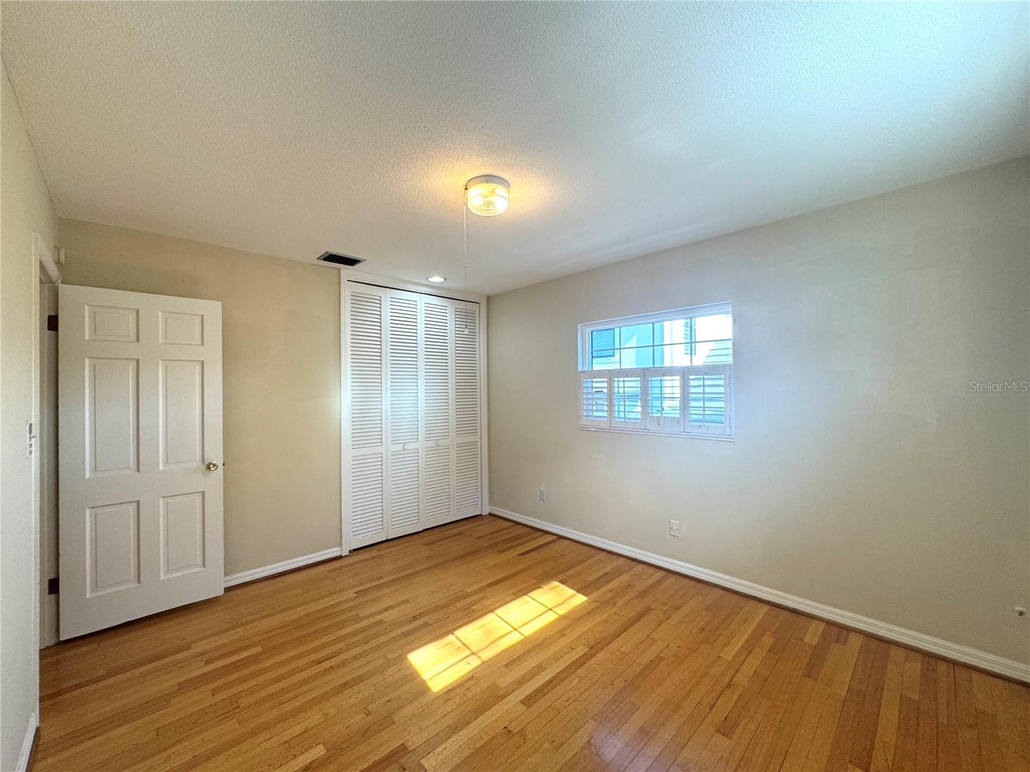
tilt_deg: -0.1
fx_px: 417
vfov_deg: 85.7
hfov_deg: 102.1
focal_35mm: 14
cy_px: 386
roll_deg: +0.1
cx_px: 515
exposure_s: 1/120
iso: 100
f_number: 2.2
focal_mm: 2.22
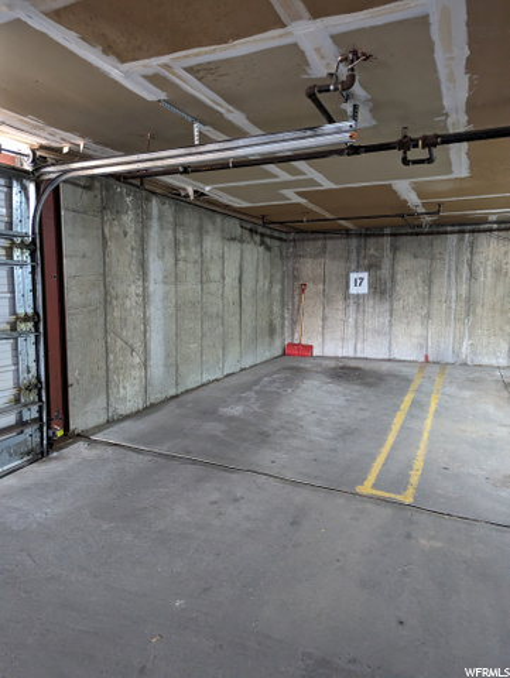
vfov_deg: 71.5
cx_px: 255
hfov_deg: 56.9
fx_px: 471
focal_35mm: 24
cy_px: 339
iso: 2276
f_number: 1.85
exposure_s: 1/37
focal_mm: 6.81
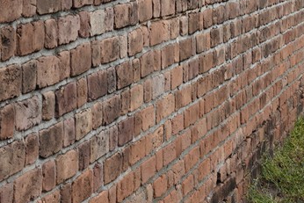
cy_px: -4
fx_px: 1369
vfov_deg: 8.4
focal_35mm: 162
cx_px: 625
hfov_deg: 11.3
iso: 100
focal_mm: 28
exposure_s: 1/100
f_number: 8
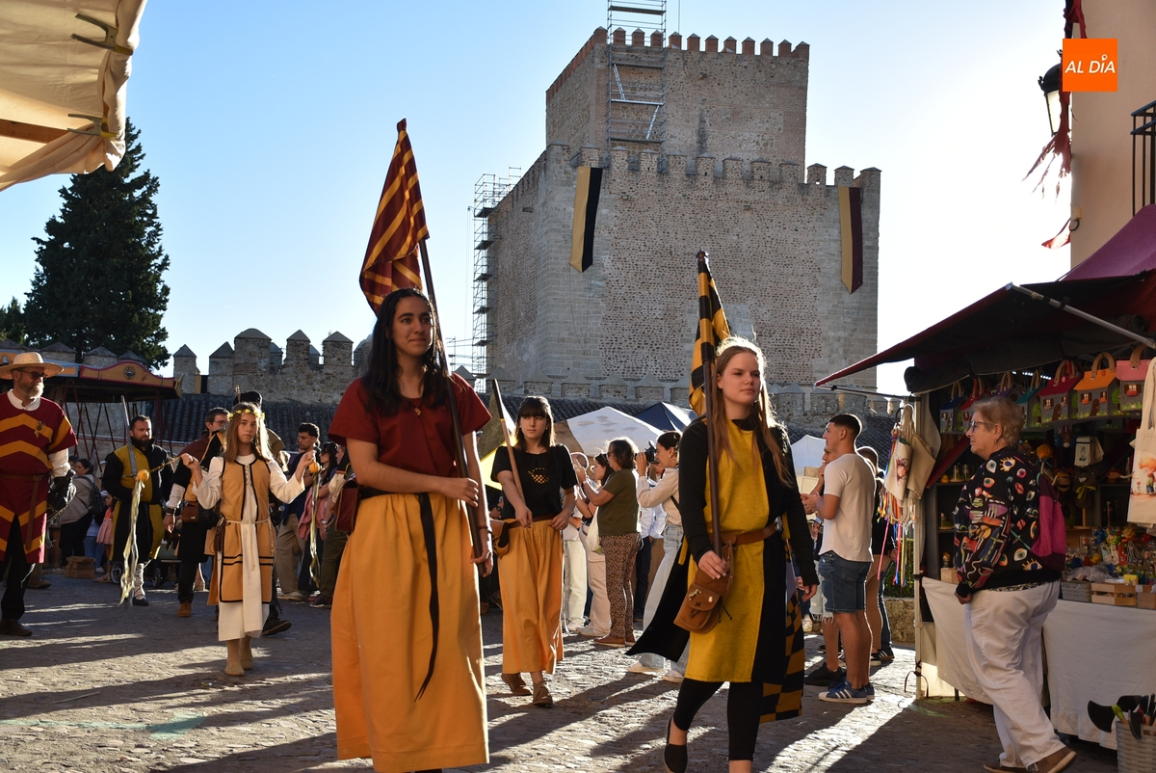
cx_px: 578
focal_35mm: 48
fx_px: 1542
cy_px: 386
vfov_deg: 28.1
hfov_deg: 41.1
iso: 100
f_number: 4
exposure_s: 1/400
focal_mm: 32
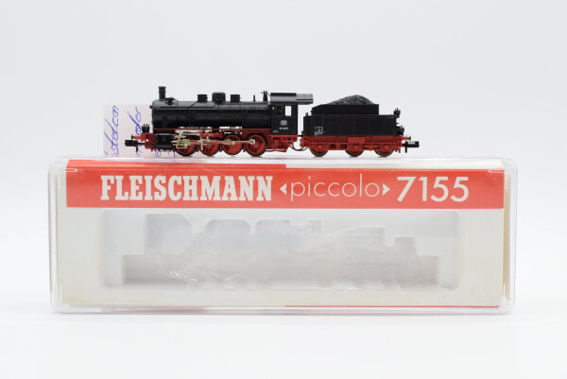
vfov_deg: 25.8
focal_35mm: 52
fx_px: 827
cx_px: 284
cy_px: 190
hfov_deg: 37.8
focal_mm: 35
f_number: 8
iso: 400
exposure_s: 1/200
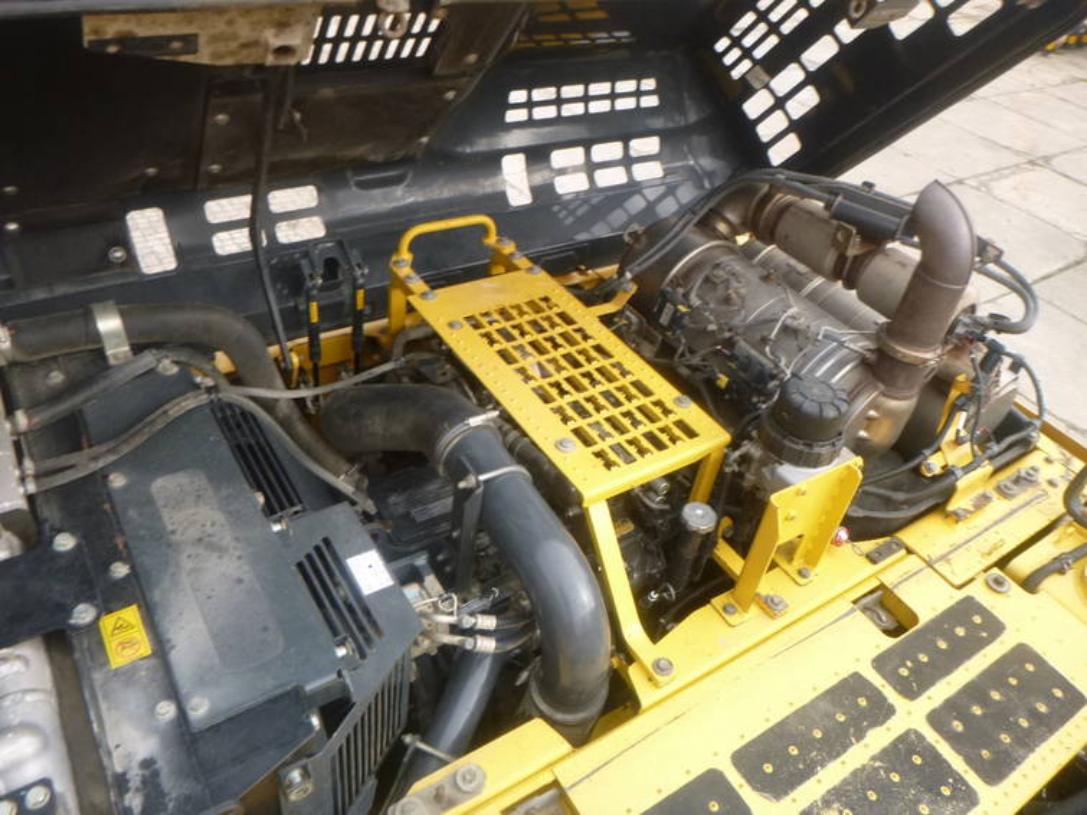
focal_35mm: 25
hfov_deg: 69.4
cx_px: 544
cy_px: 408
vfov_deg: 54.9
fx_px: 785
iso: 100
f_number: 3.9
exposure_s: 1/100
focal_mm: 4.5
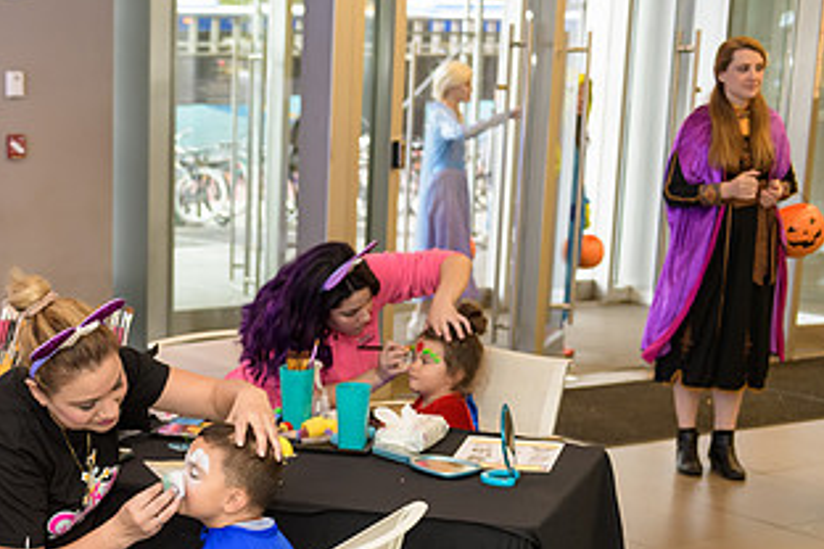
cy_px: 437
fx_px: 1533
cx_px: 103
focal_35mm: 67
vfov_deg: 20.1
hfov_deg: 29.0
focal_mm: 36
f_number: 3.2
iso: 1000
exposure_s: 1/125
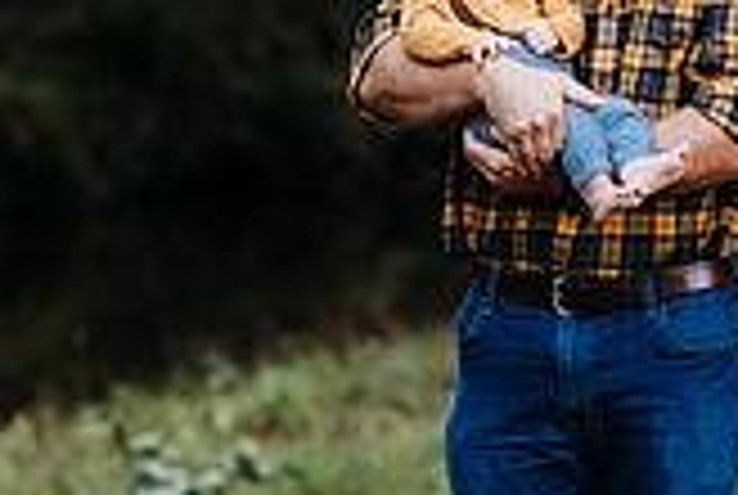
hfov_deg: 6.8
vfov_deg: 4.6
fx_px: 6161
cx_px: 981
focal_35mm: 300
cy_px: 295
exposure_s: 1/200
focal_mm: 85
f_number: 2.2
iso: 200
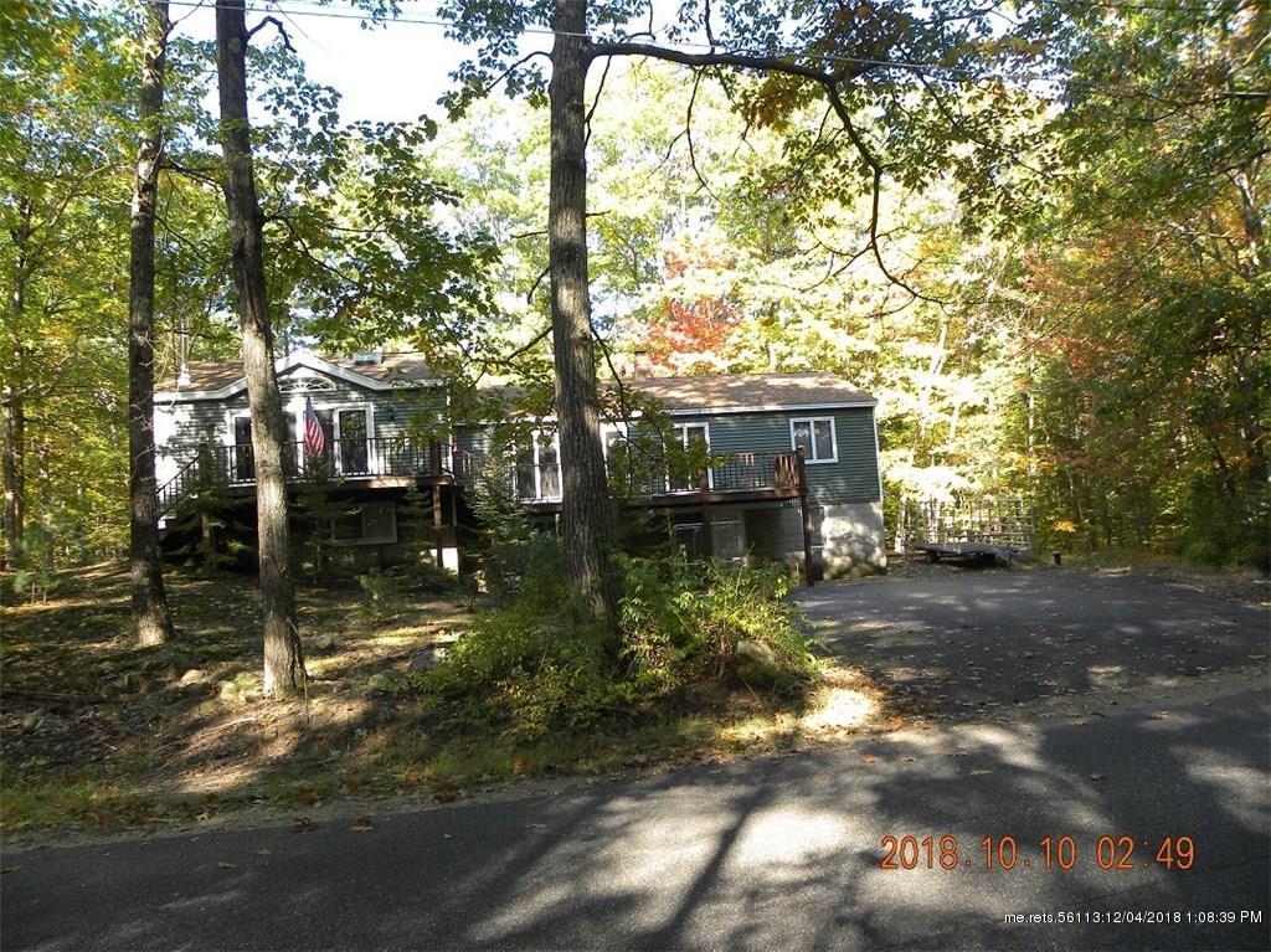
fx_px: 954
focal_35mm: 26
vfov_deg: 53.0
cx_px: 636
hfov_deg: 67.3
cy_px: 476
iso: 64
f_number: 3.2
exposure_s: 1/67
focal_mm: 4.6
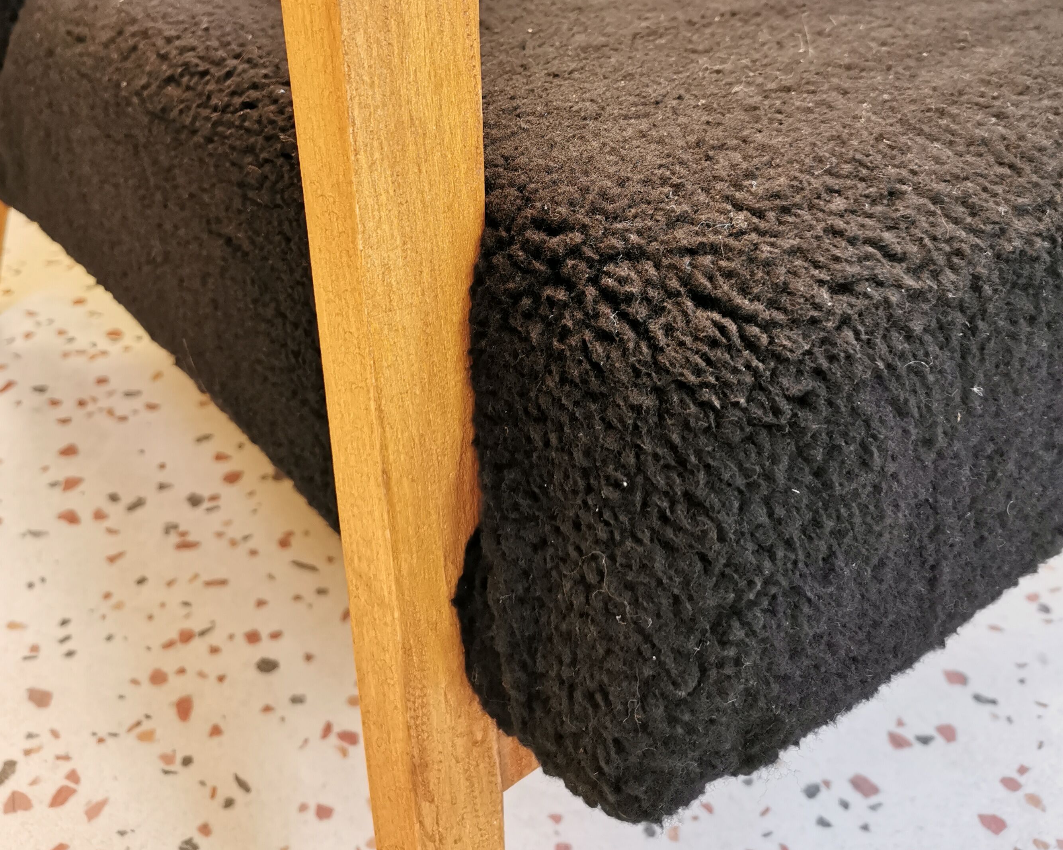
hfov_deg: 50.3
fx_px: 1132
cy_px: 183
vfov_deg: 39.7
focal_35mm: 36
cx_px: 519
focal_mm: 5.58
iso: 200
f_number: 1.8
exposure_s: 1/100
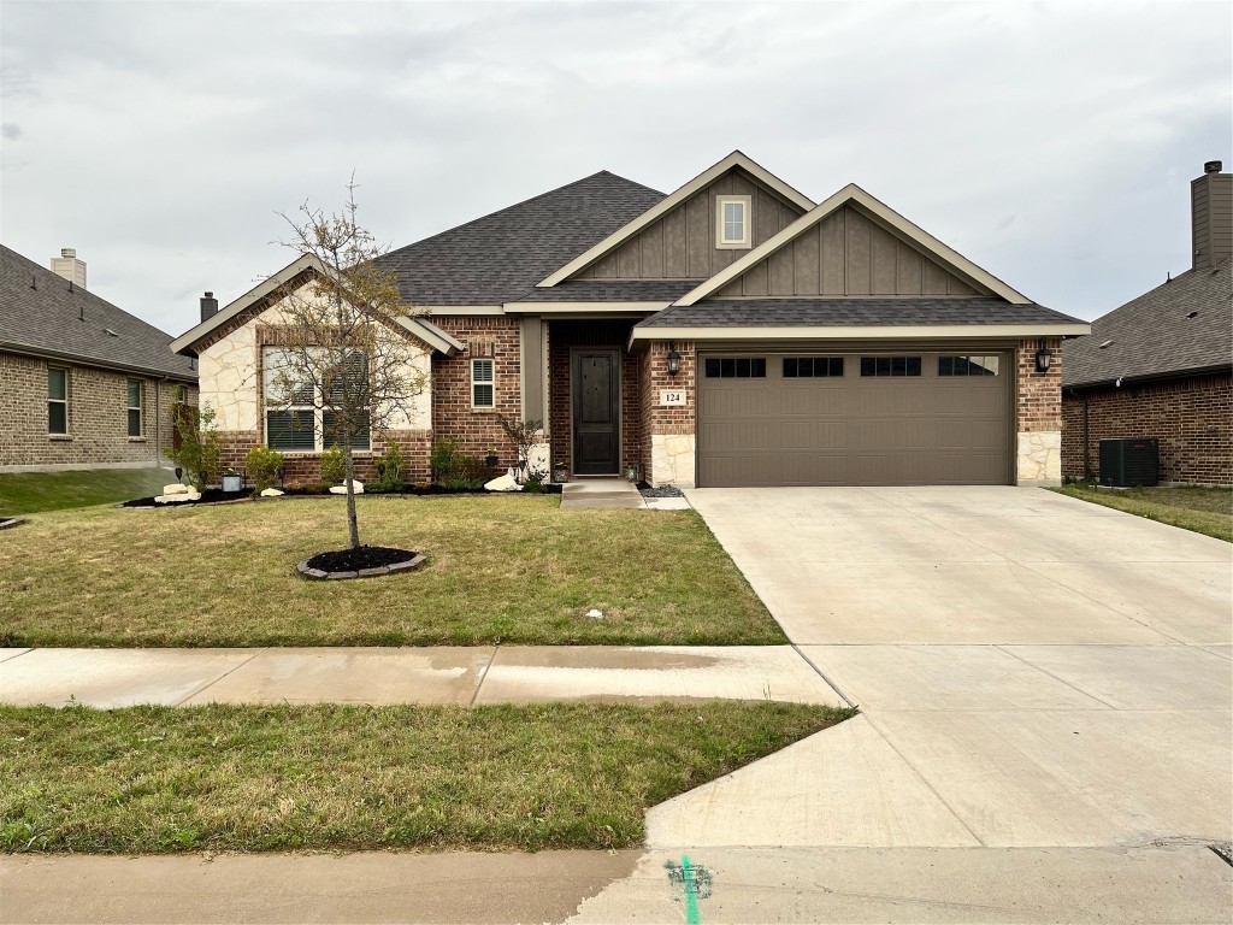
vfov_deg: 53.1
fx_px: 926
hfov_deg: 67.3
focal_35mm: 26
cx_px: 616
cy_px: 462
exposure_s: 1/168
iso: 40
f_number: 1.6
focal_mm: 5.1
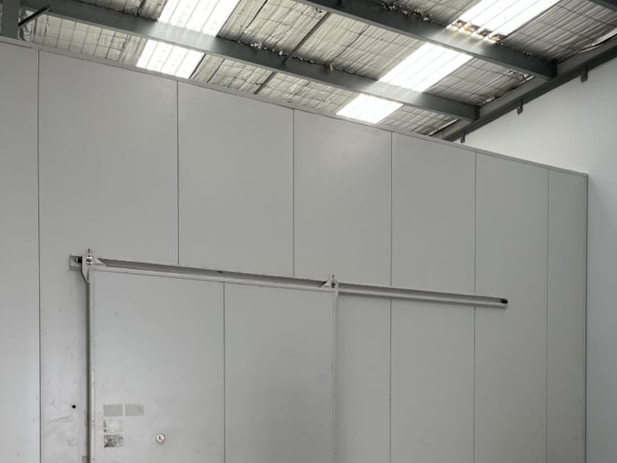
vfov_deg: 38.3
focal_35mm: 35
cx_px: 310
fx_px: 624
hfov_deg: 52.6
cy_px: 403
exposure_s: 1/240
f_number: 1.6
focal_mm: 5.1
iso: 40
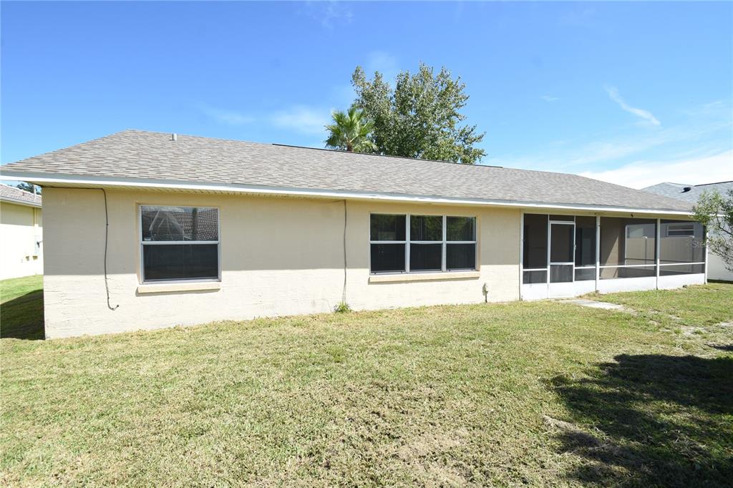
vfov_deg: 77.3
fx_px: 305
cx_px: 366
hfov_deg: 100.4
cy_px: 244
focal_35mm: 15
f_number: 7.1
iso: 100
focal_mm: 10
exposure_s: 1/200
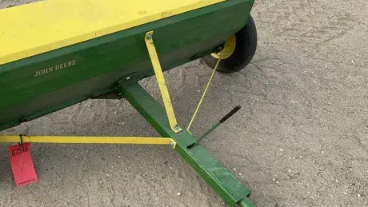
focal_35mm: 44
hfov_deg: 45.8
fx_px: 429
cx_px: 130
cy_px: 113
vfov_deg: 27.1
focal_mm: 3
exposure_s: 1/962
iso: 25
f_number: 1.8
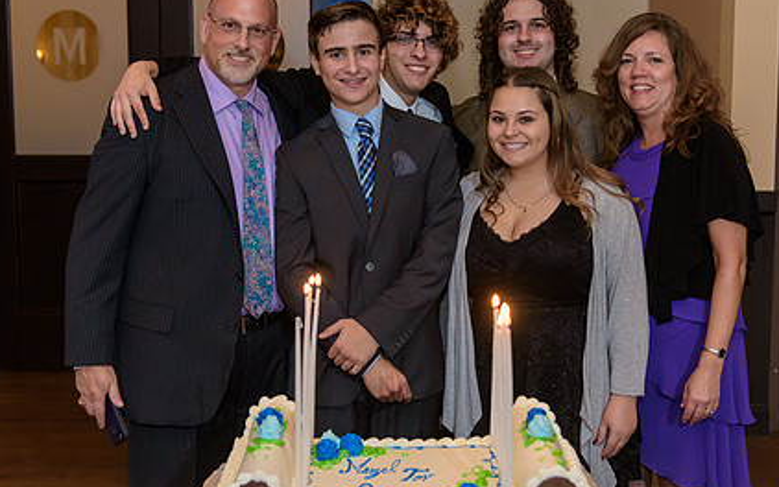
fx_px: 1189
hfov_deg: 36.2
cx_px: 428
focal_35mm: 56
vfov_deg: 23.2
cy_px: 230
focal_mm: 40
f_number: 3.2
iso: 1600
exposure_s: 1/160
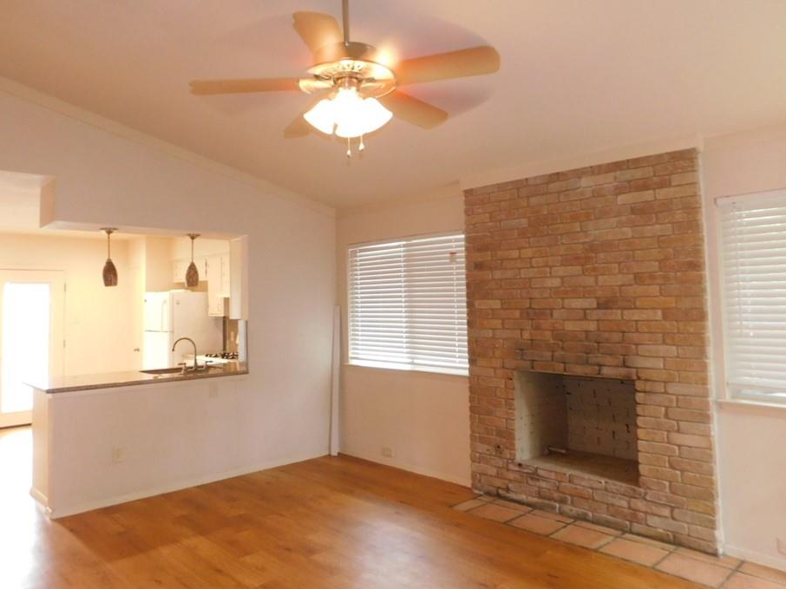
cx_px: 362
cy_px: 264
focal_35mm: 26
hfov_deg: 67.2
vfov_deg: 52.9
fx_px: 590
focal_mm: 4
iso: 400
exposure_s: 1/25
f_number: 3
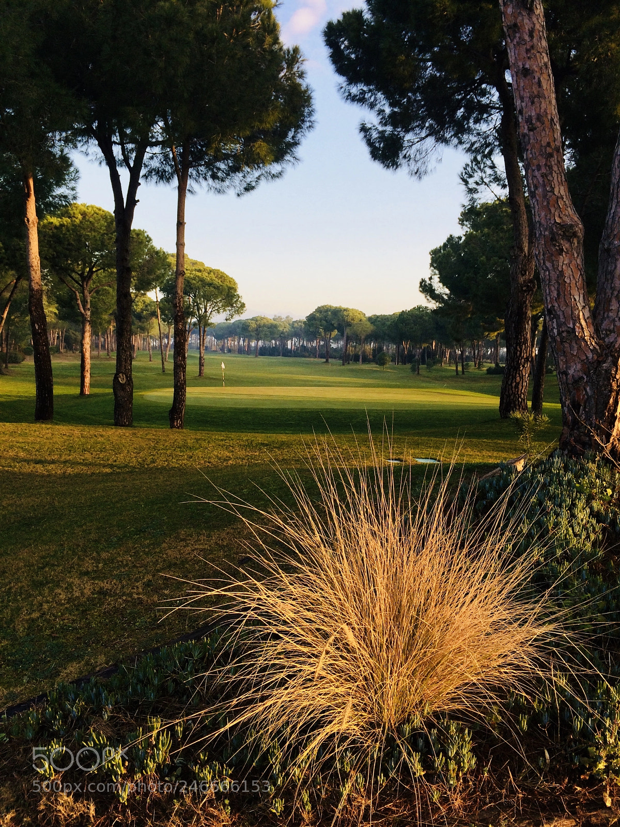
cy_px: 414
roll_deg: -1.1
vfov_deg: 61.7
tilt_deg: -5.6
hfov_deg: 48.2
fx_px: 693
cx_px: 310
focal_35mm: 29
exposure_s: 1/281
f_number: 2.2
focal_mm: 4.15
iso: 32
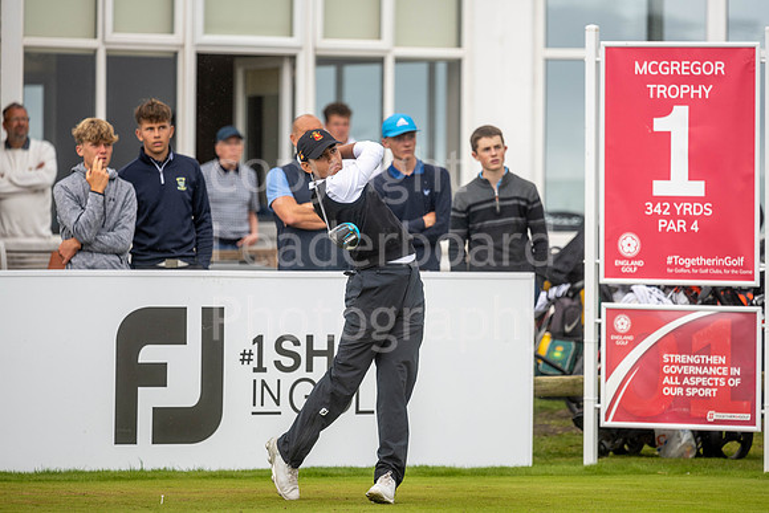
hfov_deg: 6.9
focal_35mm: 300
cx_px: 384
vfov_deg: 4.6
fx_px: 6410
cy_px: 256
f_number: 4
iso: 200
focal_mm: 300
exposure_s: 1/640
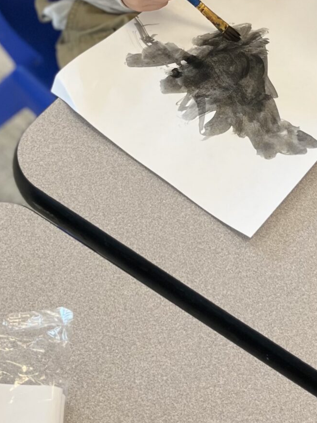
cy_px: 18
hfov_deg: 19.4
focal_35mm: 76
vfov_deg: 24.7
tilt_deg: -44.4
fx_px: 928
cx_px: 160
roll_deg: -6.1
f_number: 1.6
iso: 64
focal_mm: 5.1
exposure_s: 1/157
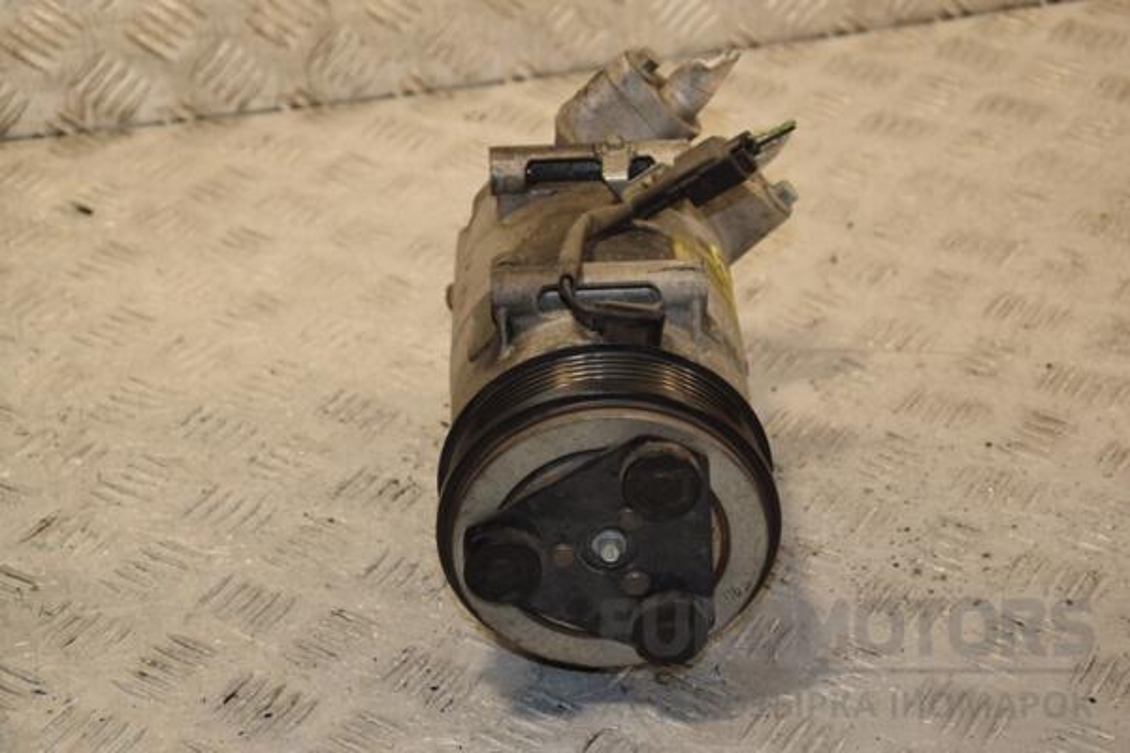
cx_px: 565
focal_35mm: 78
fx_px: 2448
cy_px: 376
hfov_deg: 26.0
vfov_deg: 17.5
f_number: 6.3
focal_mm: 52
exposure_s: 1/200
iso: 800
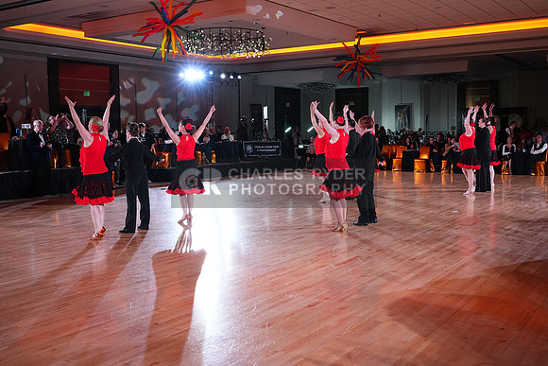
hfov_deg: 51.9
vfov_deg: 36.0
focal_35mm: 37
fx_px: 563
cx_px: 274
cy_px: 183
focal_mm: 37
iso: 5000
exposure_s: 1/400
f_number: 5.6
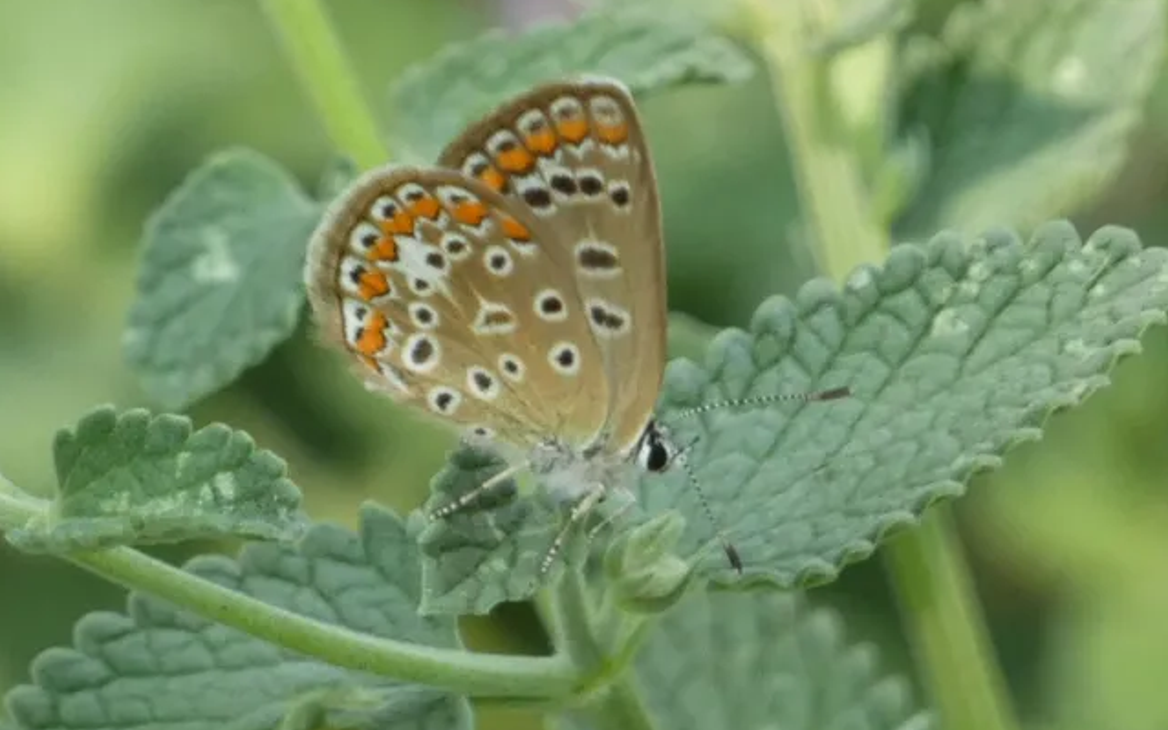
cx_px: 584
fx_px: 19166
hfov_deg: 3.5
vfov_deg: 2.2
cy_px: 384
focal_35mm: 602
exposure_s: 1/100
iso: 160
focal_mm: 101.4
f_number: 5.6
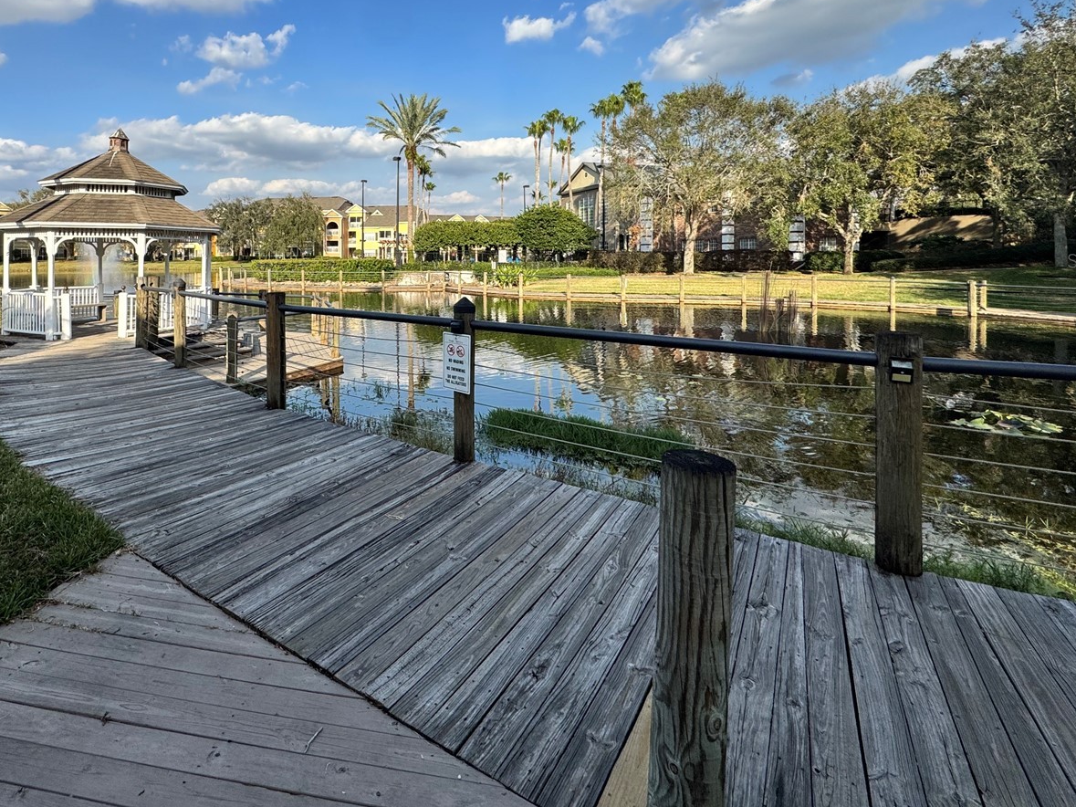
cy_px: 260
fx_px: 591
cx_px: 423
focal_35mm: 19
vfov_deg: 66.6
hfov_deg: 83.5
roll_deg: -0.1
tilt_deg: -0.2
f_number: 2.2
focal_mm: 2.22
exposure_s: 1/1536
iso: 40
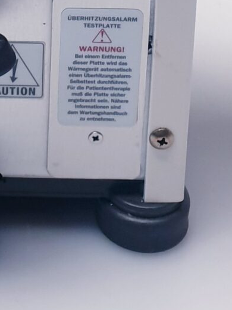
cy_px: -321
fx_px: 1144
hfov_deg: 11.3
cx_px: -77
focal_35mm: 128
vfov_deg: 13.2
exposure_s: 1/100
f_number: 2.4
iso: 80
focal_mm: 4.3
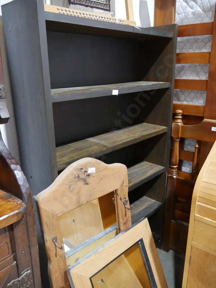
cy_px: 144
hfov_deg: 49.8
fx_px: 233
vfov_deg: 63.4
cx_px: 108
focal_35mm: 28
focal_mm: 14
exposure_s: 1/60
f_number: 3.5
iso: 1250
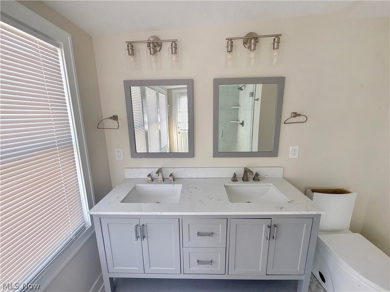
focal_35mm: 14
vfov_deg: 85.7
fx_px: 158
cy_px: 146
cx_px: 195
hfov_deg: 102.1
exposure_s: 1/99
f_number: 2.2
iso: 160
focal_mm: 2.22
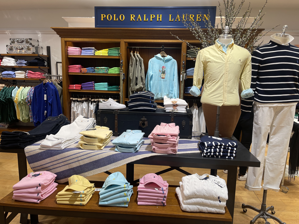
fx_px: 225
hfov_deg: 67.3
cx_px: 150
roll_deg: -1.1
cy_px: 112
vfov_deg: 53.1
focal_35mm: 26
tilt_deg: -9.4
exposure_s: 1/100
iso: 50
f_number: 1.6
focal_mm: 5.1
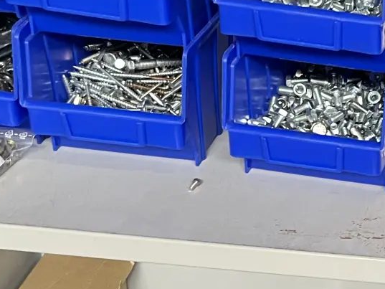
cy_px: 224
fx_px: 1035
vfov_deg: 15.8
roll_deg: -5.7
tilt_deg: -31.1
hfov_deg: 19.4
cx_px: 505
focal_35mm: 93
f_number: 1.6
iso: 250
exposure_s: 1/60
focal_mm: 5.1
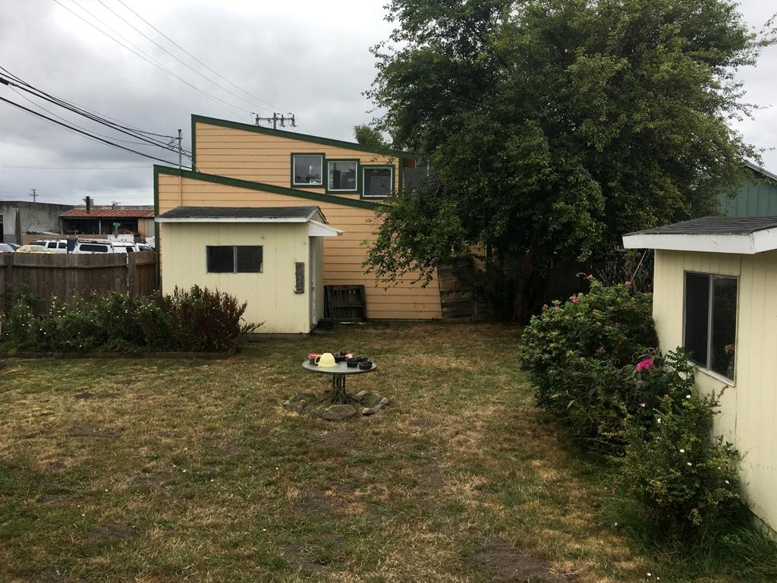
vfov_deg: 48.2
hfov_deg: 61.7
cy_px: 292
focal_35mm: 29
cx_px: 388
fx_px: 651
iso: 25
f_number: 2.2
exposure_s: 1/836
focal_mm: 4.15
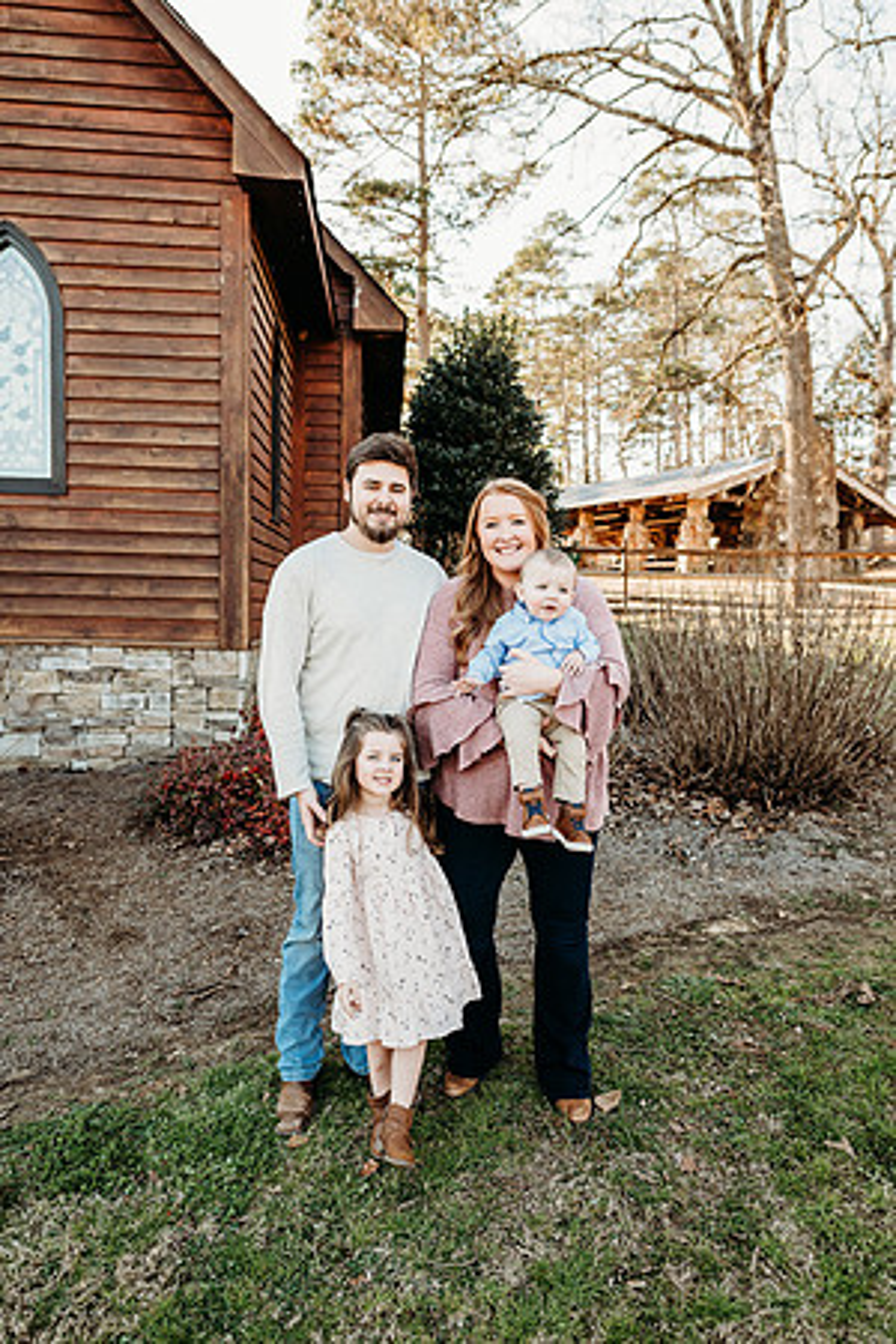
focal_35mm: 24
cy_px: 672
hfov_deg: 53.1
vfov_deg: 73.7
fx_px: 896
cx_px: 448
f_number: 2.8
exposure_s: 1/320
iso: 250
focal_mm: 24
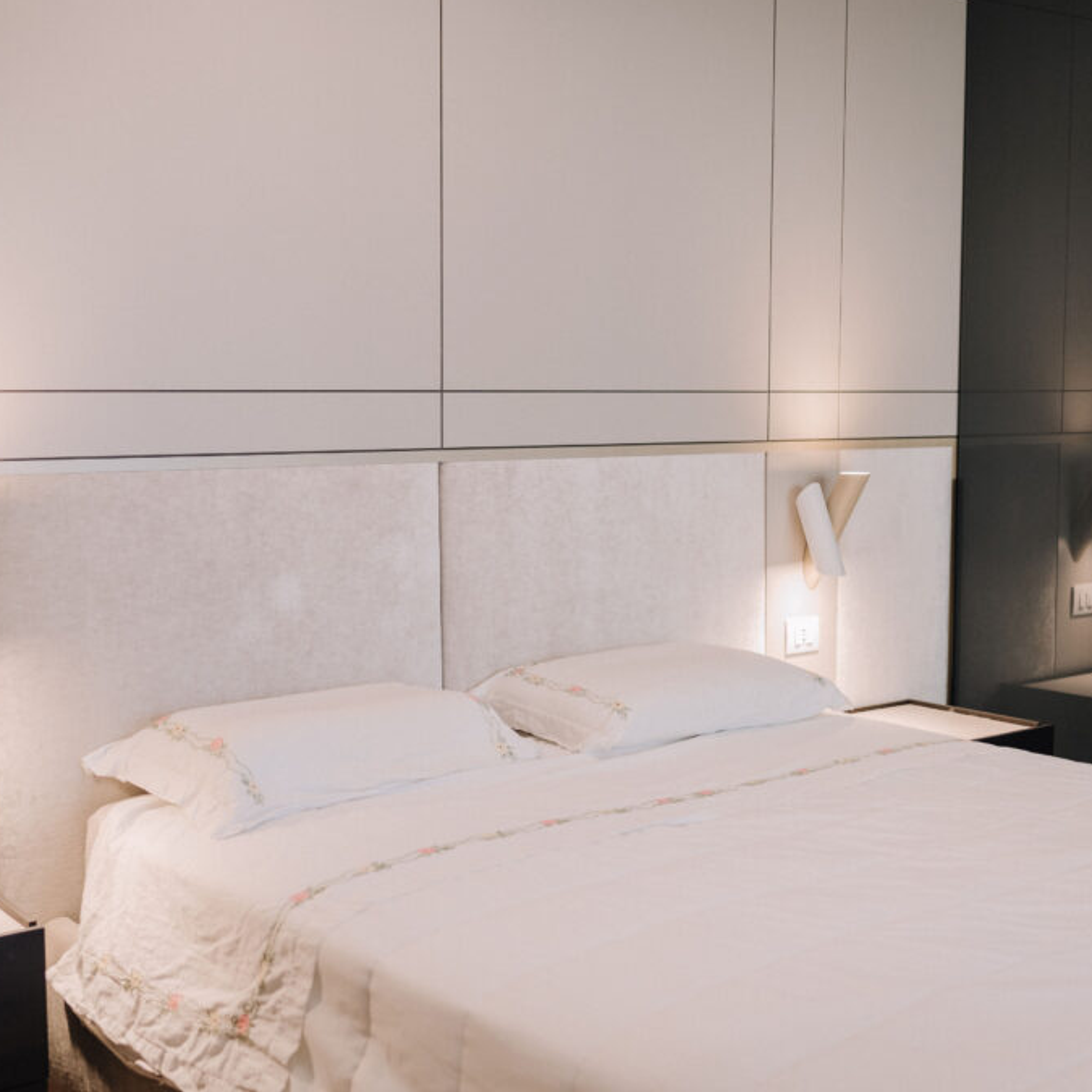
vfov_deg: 36.8
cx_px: 430
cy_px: 543
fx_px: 1642
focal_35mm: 46
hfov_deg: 36.6
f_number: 2.2
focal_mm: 35
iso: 1250
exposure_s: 1/500
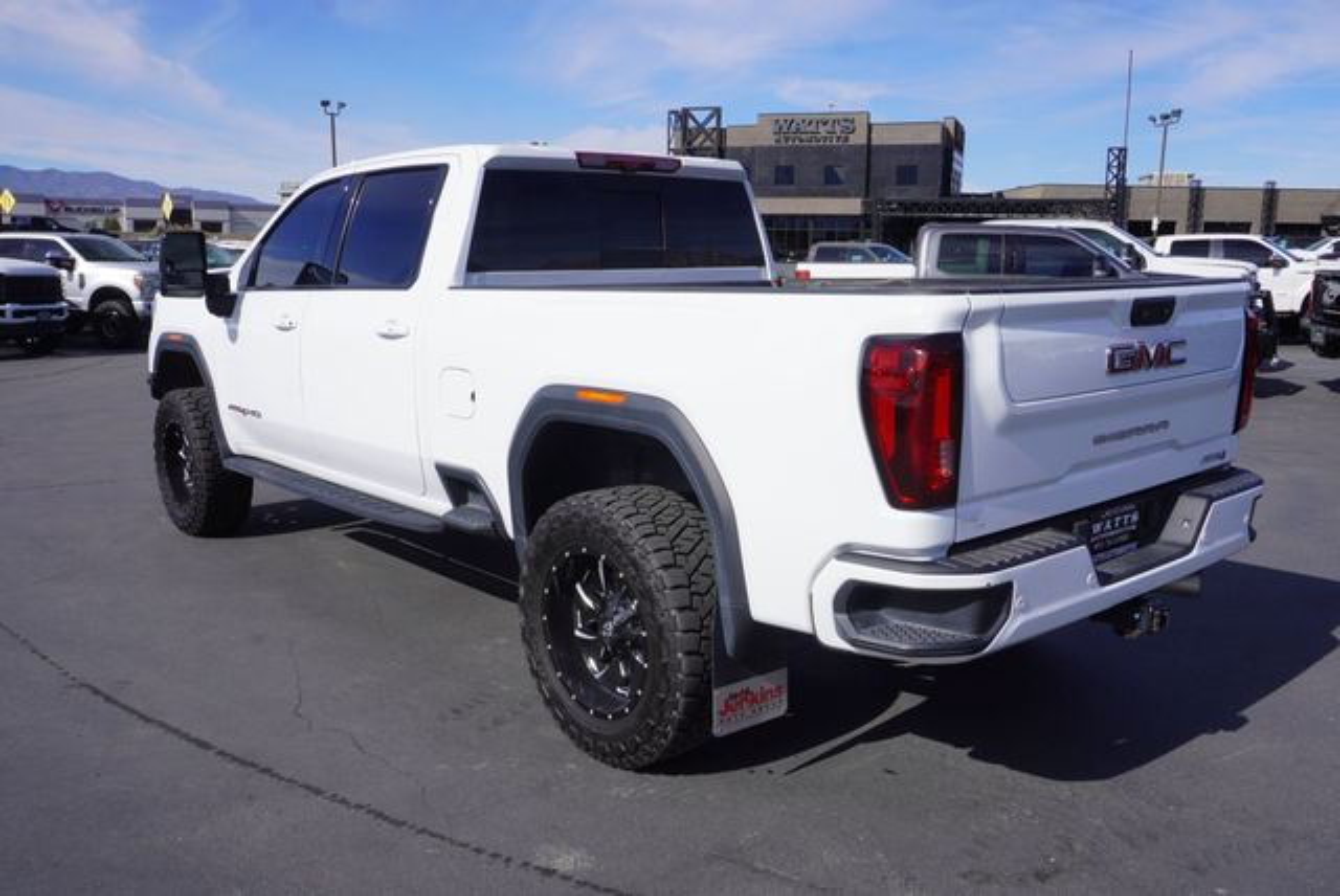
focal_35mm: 30
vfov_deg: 43.7
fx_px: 1118
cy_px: 448
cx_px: 670
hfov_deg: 61.9
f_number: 10
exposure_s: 1/250
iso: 100
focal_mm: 20
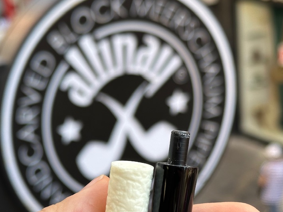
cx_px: 134
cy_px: 158
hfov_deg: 22.5
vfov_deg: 16.9
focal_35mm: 87
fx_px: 712
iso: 64
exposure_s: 1/383
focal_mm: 6.86
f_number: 1.78
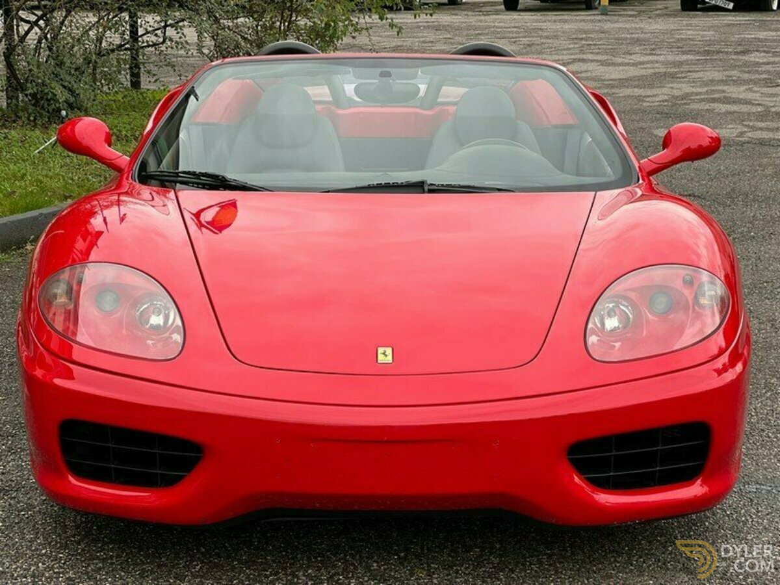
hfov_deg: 25.3
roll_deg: +0.4
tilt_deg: -11.3
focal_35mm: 77
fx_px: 1735
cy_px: 292
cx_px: 390
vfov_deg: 19.1
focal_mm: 9
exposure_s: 1/121
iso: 32
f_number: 2.8
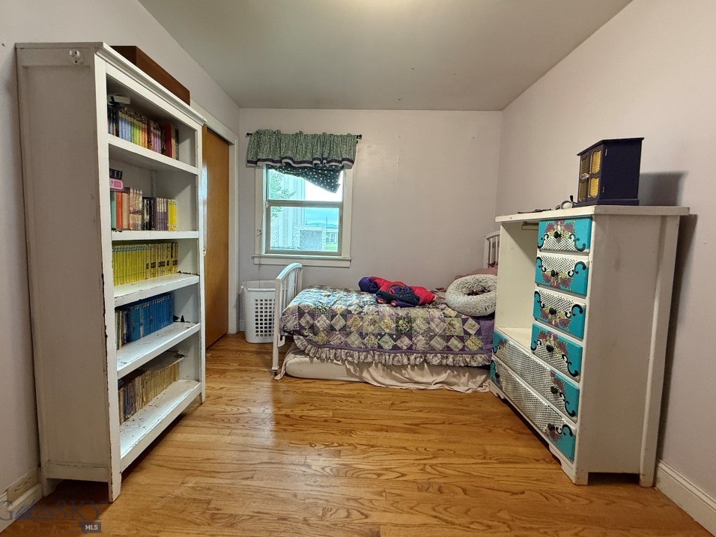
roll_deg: -1.4
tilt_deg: -3.8
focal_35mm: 15
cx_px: 344
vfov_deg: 81.7
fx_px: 310
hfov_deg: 98.1
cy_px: 255
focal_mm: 2.22
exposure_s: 1/60
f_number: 2.2
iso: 500
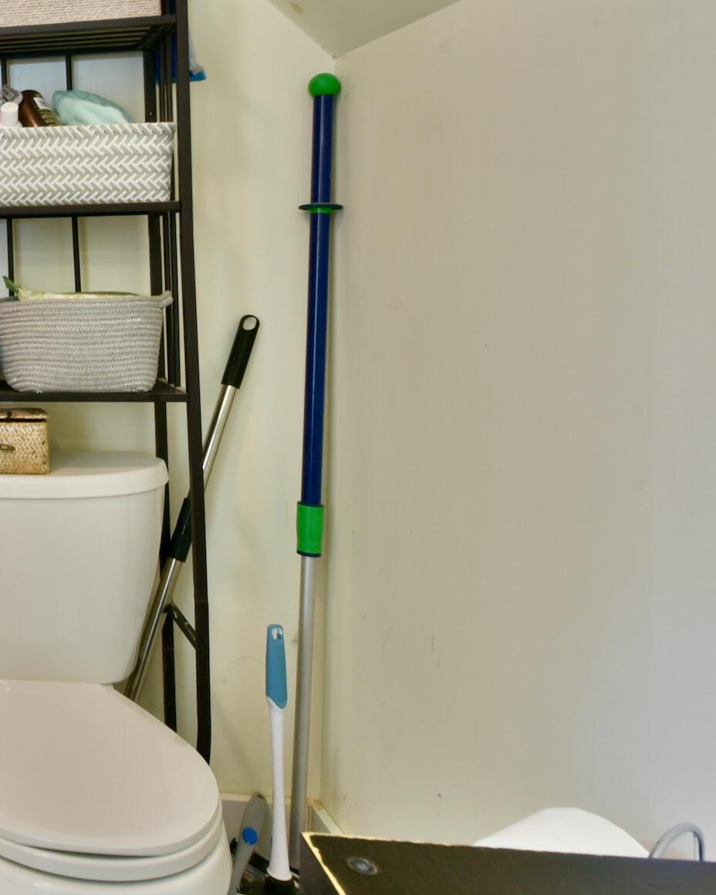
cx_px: -281
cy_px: 267
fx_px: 901
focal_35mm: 34
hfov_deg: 30.6
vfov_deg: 51.4
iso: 800
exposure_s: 1/3
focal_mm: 14
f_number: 11
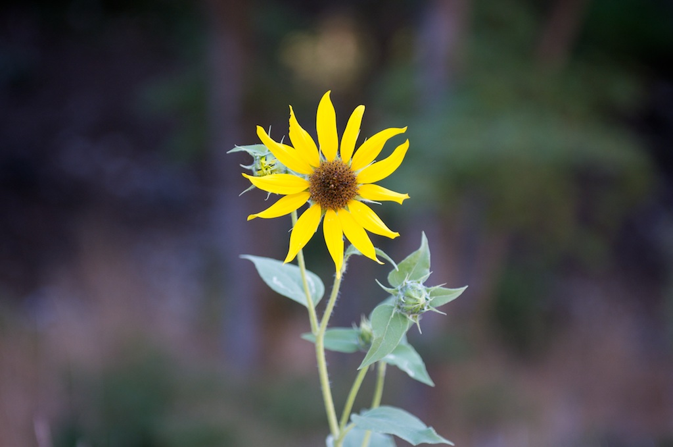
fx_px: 1960
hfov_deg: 19.5
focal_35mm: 105
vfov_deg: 13.0
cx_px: 336
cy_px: 224
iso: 200
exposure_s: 1/80
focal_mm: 70
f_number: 2.8
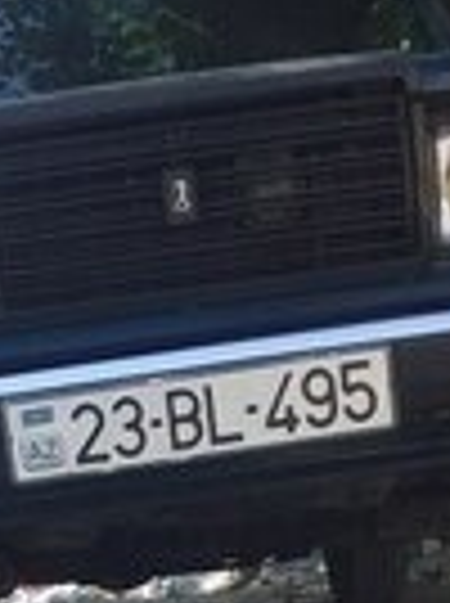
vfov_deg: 15.3
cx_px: 135
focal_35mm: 115
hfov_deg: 12.8
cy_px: 1017
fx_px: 2000
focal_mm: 3.3
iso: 40
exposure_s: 1/302
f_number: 2.2
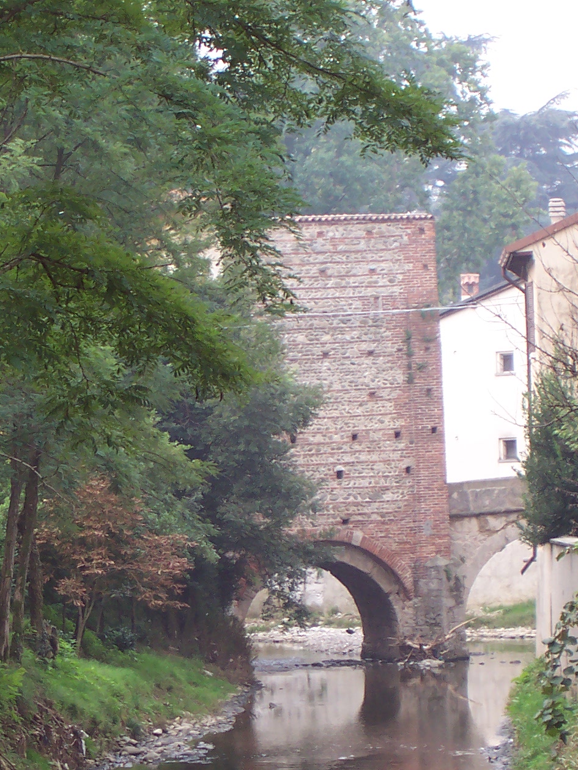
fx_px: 3985
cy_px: 532
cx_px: 260
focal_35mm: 179
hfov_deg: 8.3
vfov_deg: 11.0
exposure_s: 1/90
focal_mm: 16.8
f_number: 4.8
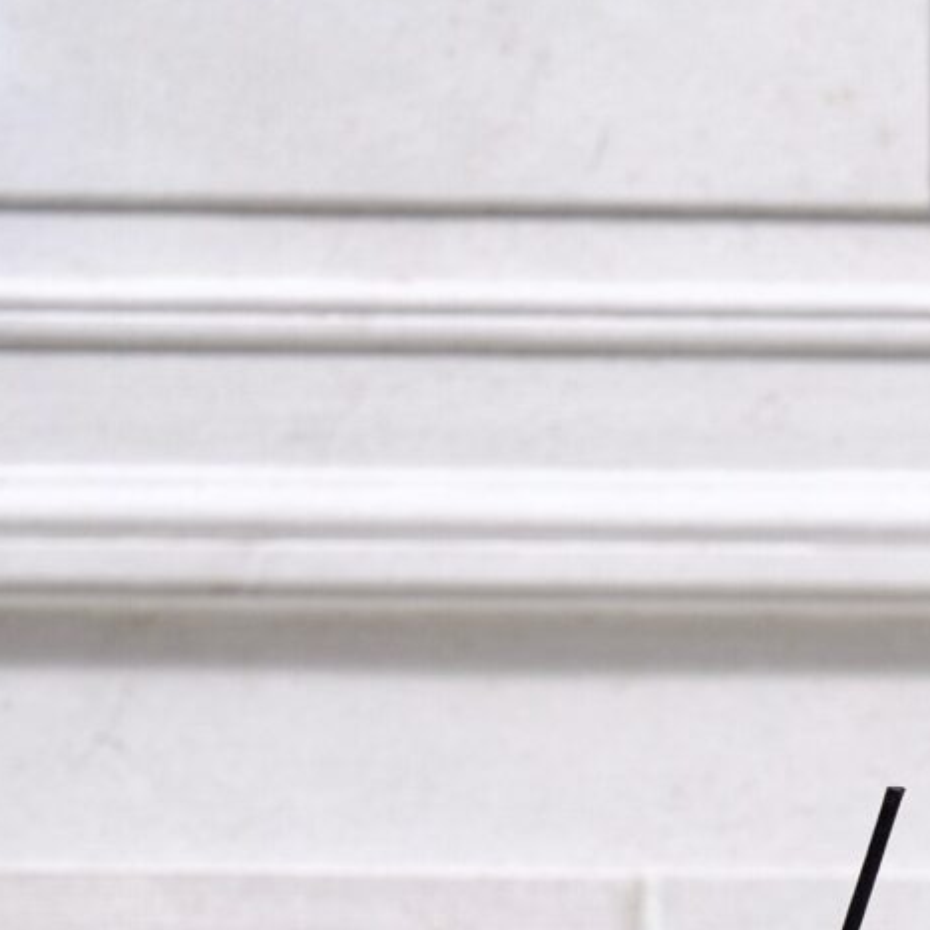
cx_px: 699
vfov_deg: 9.2
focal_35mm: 188
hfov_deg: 9.3
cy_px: 1065
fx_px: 5714
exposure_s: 1/320
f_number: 5.6
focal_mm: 46
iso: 200
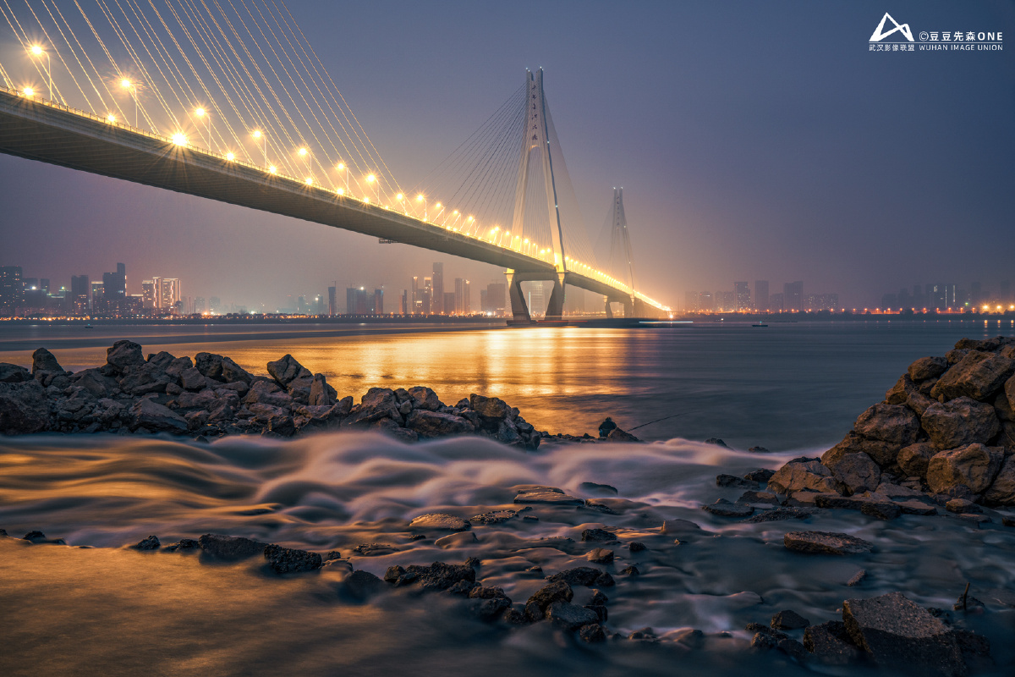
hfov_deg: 65.5
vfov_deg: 46.4
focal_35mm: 28
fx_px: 789
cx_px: 508
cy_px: 338
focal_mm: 28
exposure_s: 15
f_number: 9
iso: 100
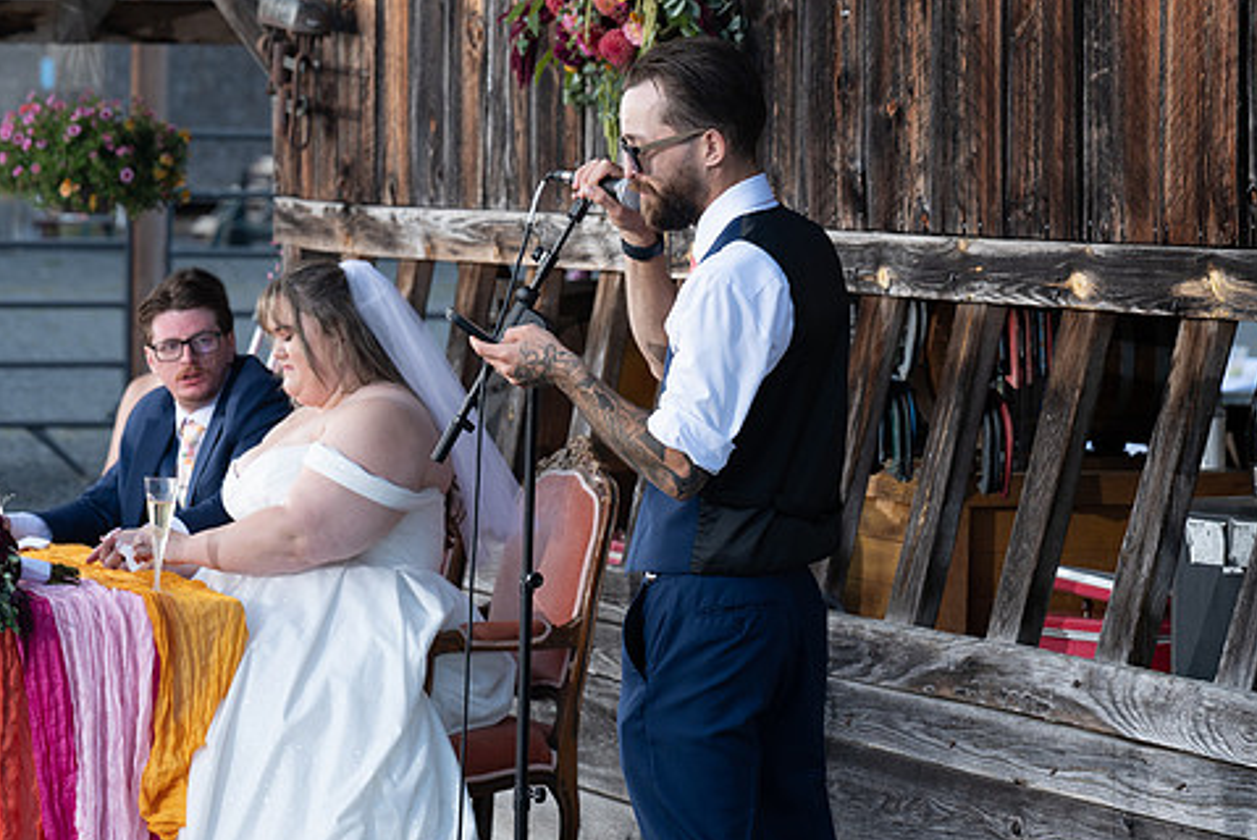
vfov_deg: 9.5
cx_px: 541
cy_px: 350
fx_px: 5031
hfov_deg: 14.2
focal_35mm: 144
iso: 320
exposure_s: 1/125
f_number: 5.6
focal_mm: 119
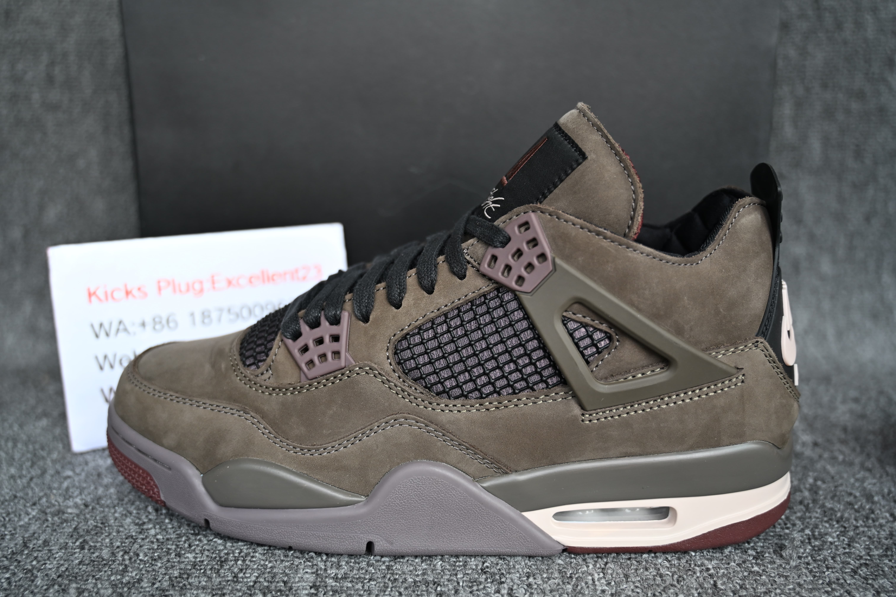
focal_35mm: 32
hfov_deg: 58.7
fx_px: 796
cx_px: 448
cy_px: 298
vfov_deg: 41.1
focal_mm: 32
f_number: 4
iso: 400
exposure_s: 1/250
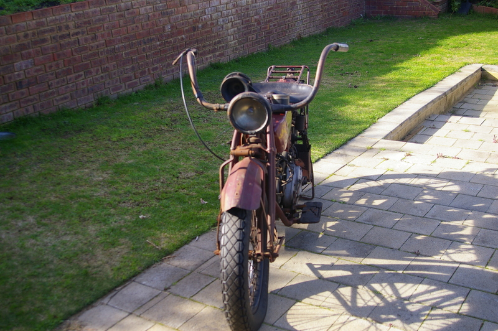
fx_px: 581
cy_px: 166
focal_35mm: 42
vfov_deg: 31.8
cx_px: 249
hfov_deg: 46.4
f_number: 5.6
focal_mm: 28
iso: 200
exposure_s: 1/180
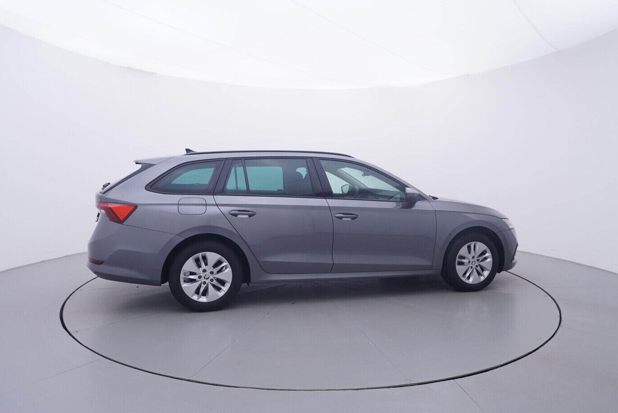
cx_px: 310
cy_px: 198
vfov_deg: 54.1
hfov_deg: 74.8
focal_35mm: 24
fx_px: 404
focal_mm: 15
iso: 200
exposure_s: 1/80
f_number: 5
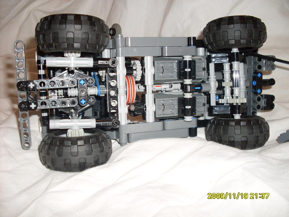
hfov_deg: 49.0
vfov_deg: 37.7
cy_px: 108
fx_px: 317
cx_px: 144
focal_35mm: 38
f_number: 2.8
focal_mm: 6.3
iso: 100
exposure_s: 1/45
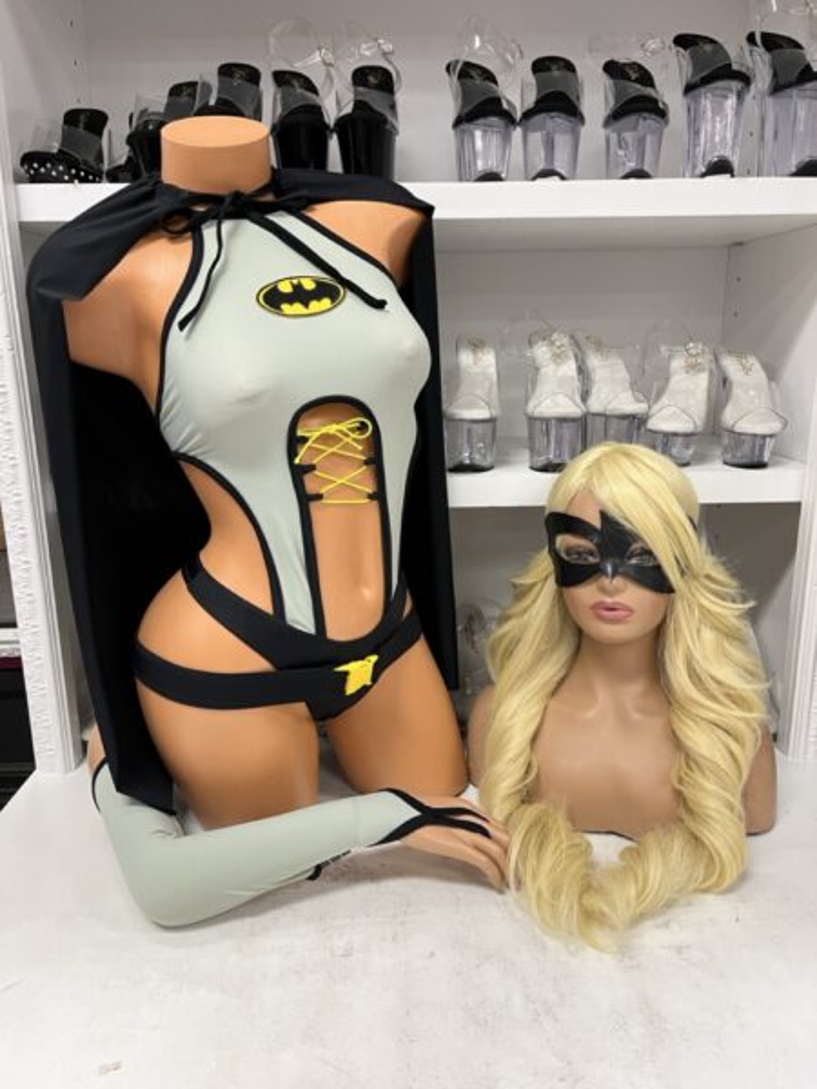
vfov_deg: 67.3
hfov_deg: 53.1
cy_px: 544
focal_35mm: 26
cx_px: 408
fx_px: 818
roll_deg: +0.7
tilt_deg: -14.0
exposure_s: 1/60
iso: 200
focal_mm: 5.1
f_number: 1.6
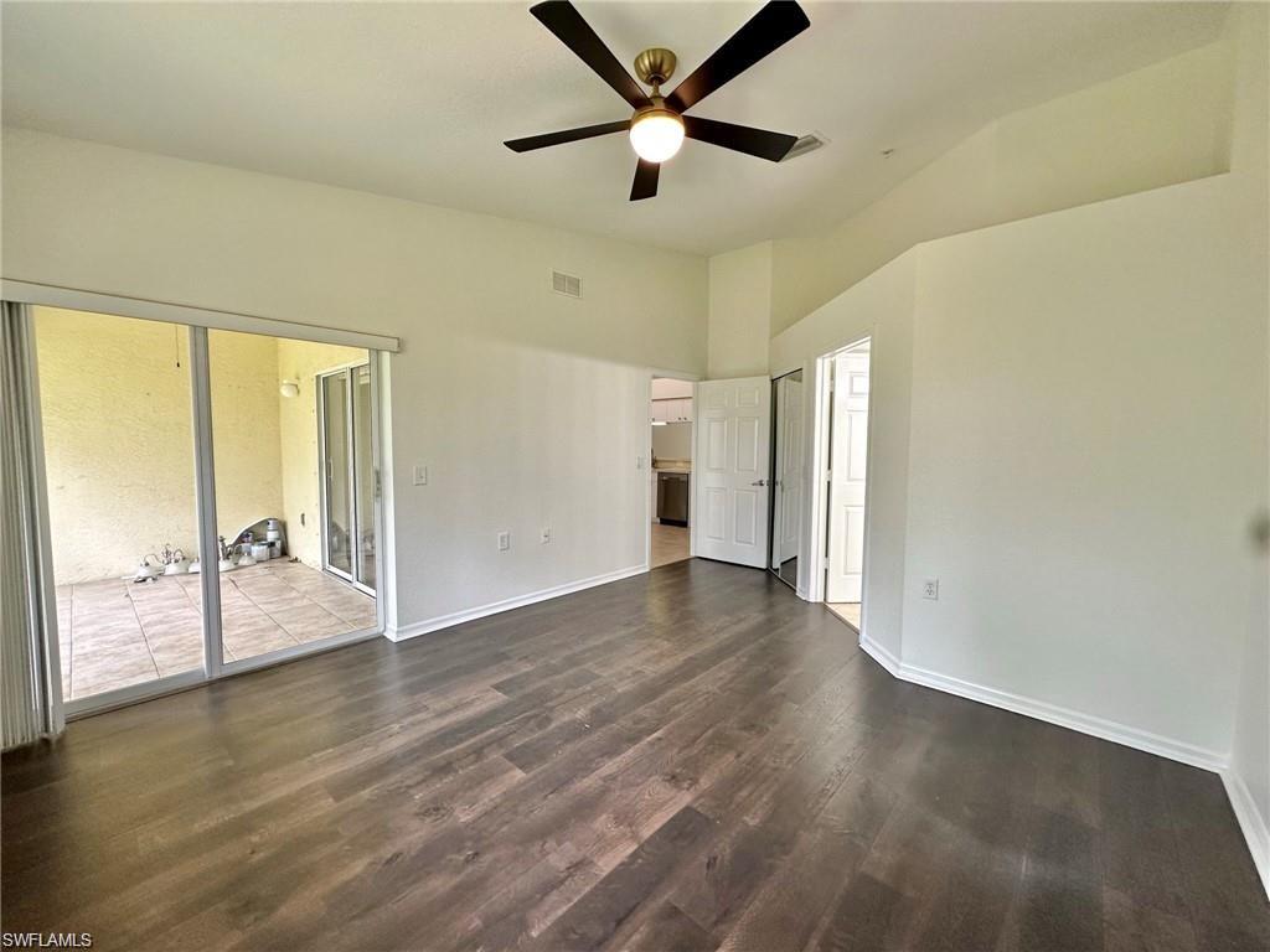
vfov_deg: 85.7
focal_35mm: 14
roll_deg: -0.5
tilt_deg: -3.6
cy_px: 476
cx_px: 635
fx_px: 514
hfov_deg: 102.1
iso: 160
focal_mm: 2.22
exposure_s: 1/120
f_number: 2.2
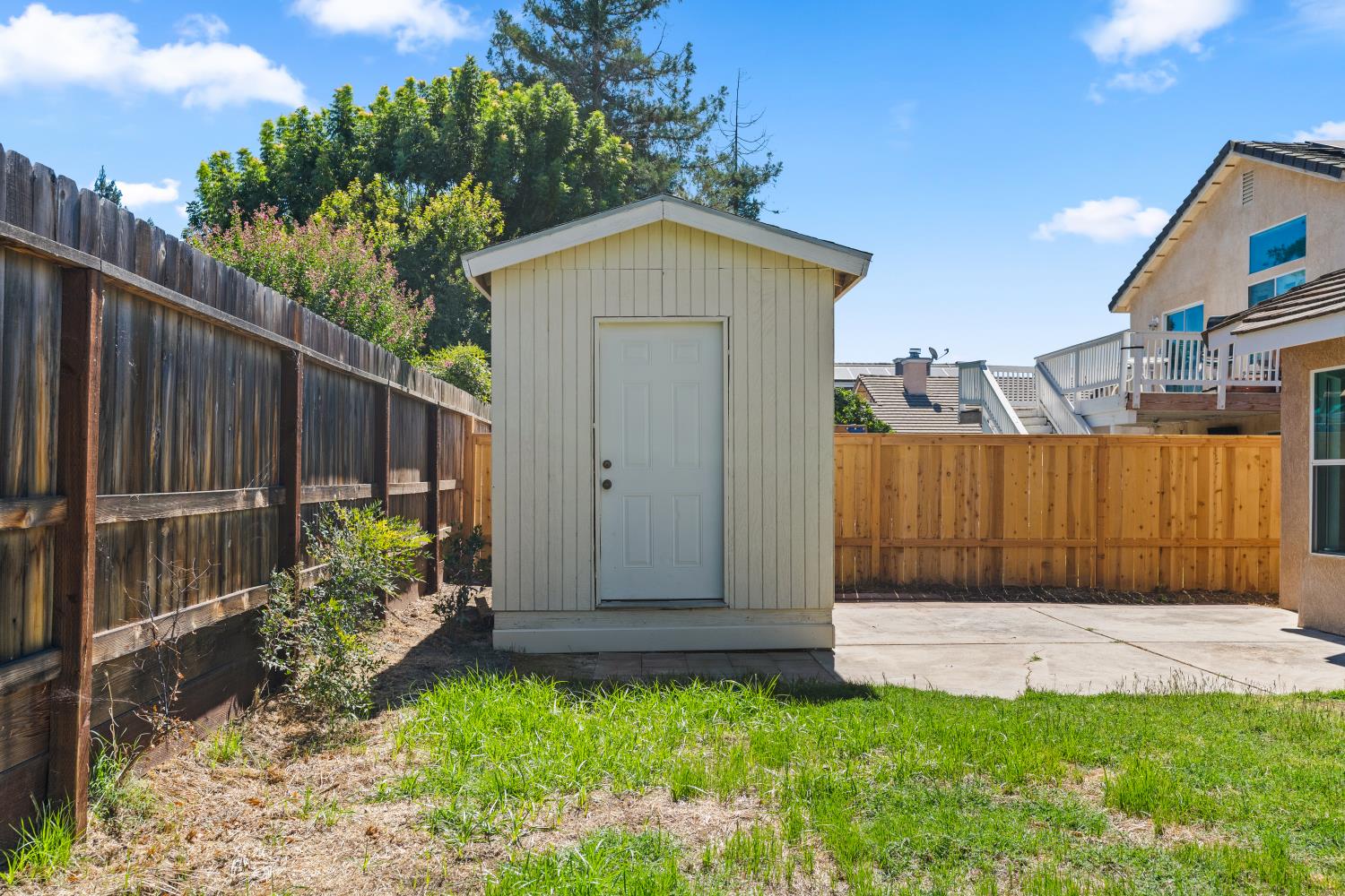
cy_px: 448
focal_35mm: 29
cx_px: 672
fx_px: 1083
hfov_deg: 63.7
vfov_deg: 45.0
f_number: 6.3
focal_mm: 29
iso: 500
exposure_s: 1/500
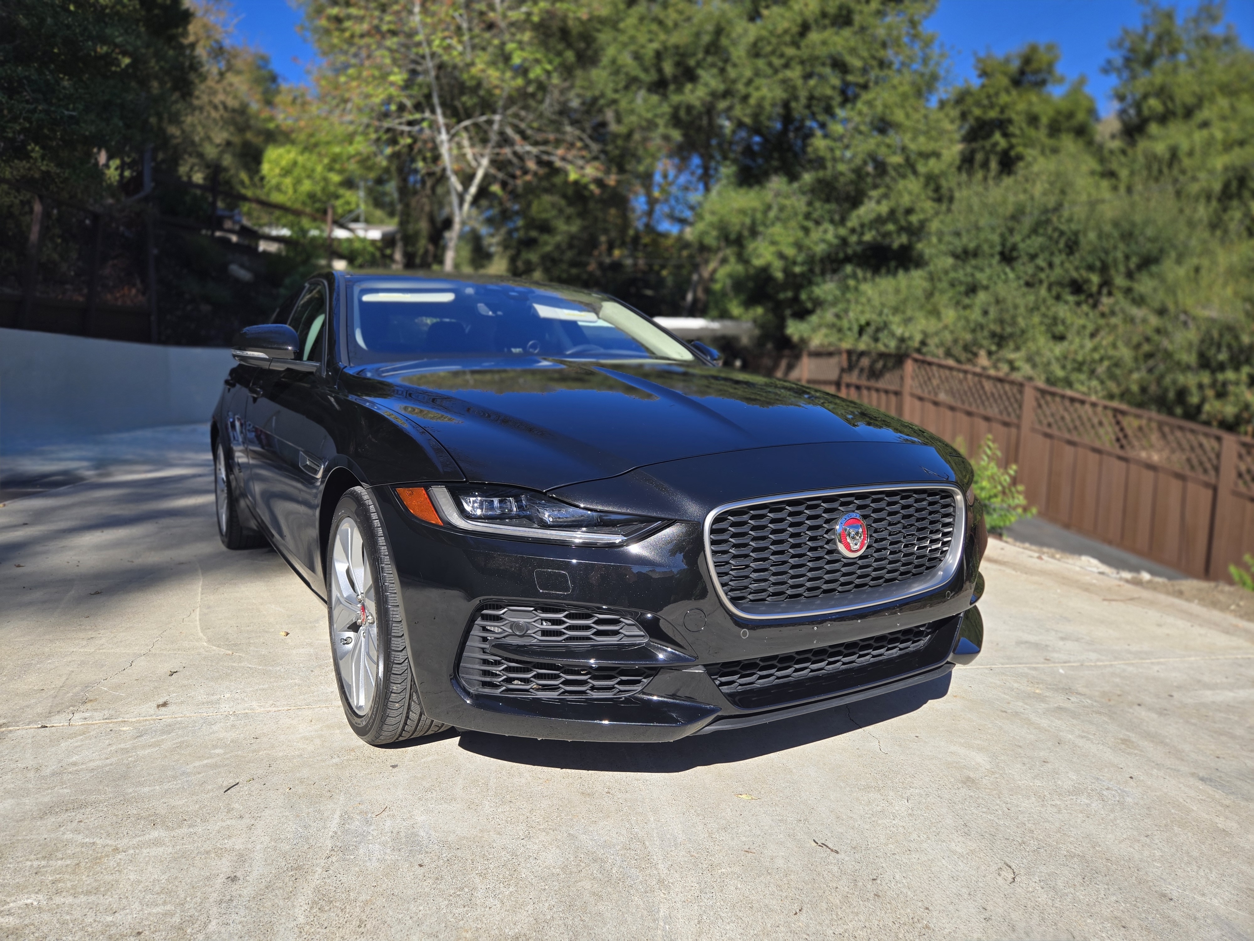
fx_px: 833
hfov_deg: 73.9
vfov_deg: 58.9
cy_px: 470
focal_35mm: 23
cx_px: 627
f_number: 1.8
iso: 25
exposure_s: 1/1358
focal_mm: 5.4
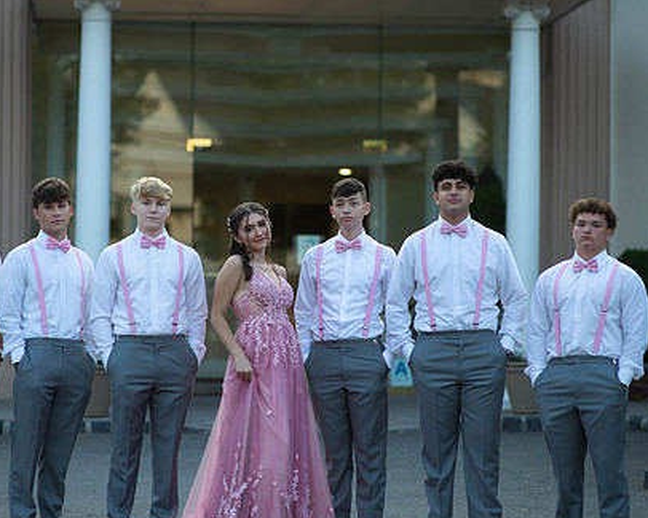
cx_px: 278
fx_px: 2187
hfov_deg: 16.8
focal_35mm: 114
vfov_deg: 13.5
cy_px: 306
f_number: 2
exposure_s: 1/1000
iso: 250
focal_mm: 85
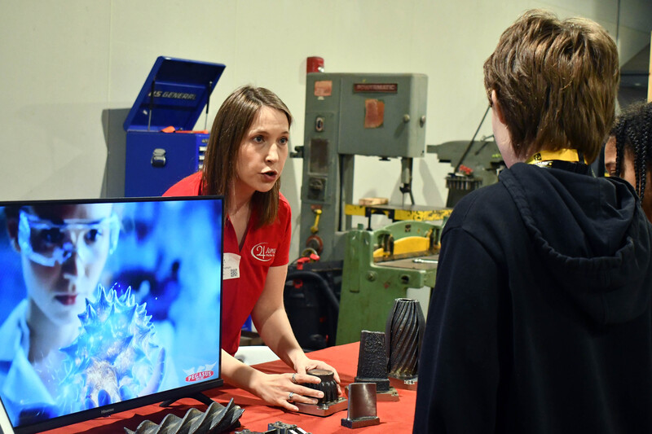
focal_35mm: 62
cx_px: 326
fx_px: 1123
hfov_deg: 32.4
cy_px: 217
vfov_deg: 21.9
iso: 2500
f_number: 4.2
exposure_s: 1/125
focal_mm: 31
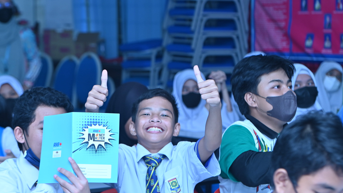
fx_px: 1291
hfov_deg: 15.1
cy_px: 121
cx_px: 126
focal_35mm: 142
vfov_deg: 8.5
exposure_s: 1/125
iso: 500
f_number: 4.5
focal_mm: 95
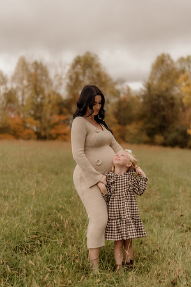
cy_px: 144
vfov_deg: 39.6
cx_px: 96
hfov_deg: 26.9
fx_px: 399
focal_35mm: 50
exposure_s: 1/320
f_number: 1.8
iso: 200
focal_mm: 50
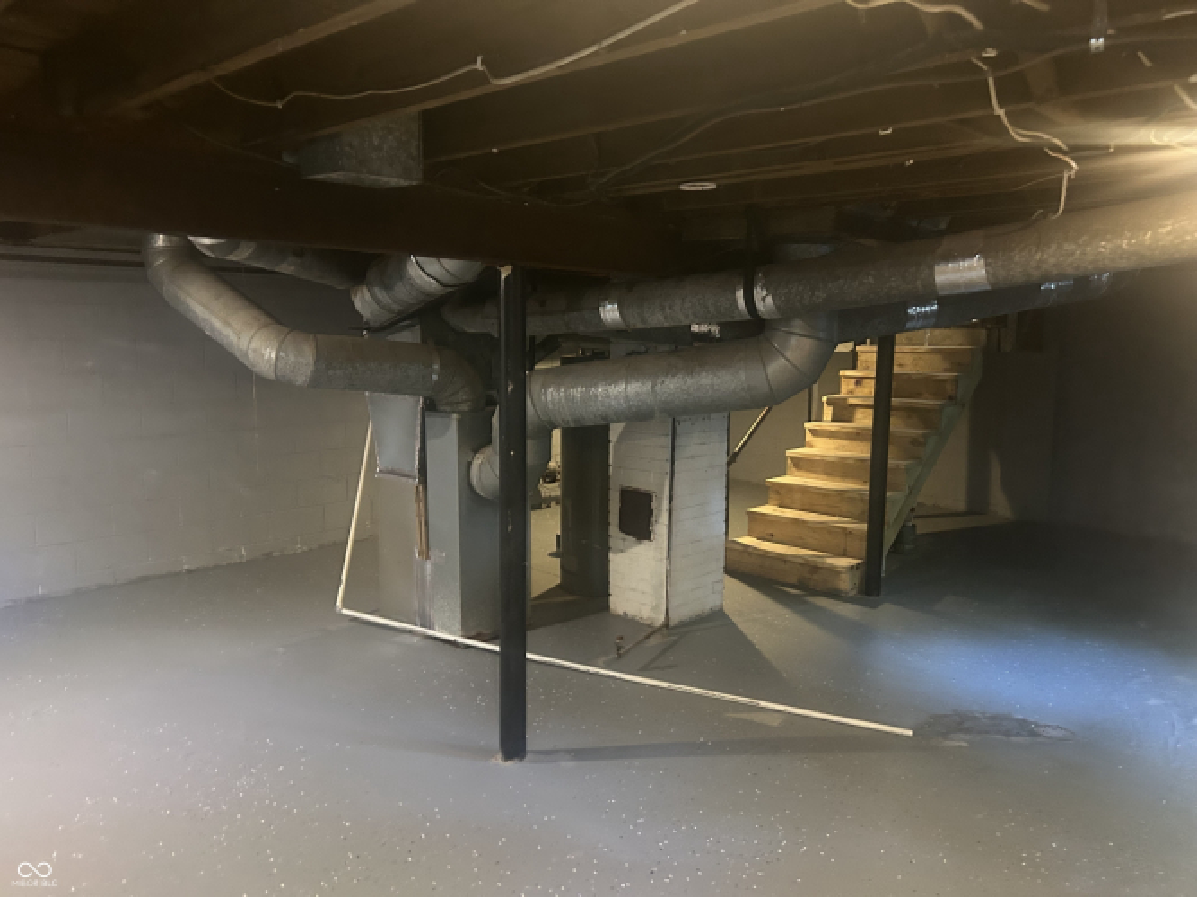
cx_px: 598
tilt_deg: -8.3
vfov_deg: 53.0
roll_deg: -0.4
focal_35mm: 26
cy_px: 448
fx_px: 899
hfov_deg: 67.3
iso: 640
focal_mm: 5.7
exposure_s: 1/30
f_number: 1.5
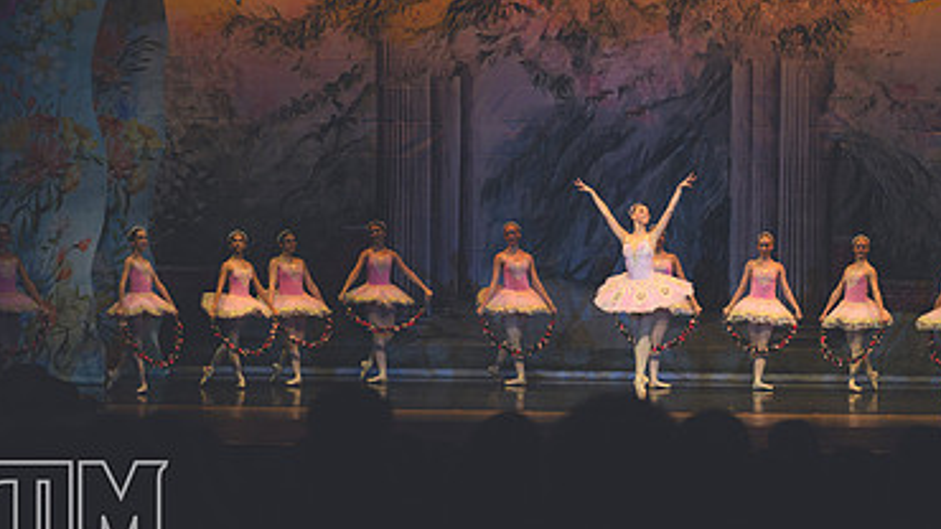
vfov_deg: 10.5
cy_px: 223
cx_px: 631
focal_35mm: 115
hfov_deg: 18.6
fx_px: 2869
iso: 800
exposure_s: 1/500
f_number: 2.8
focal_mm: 70
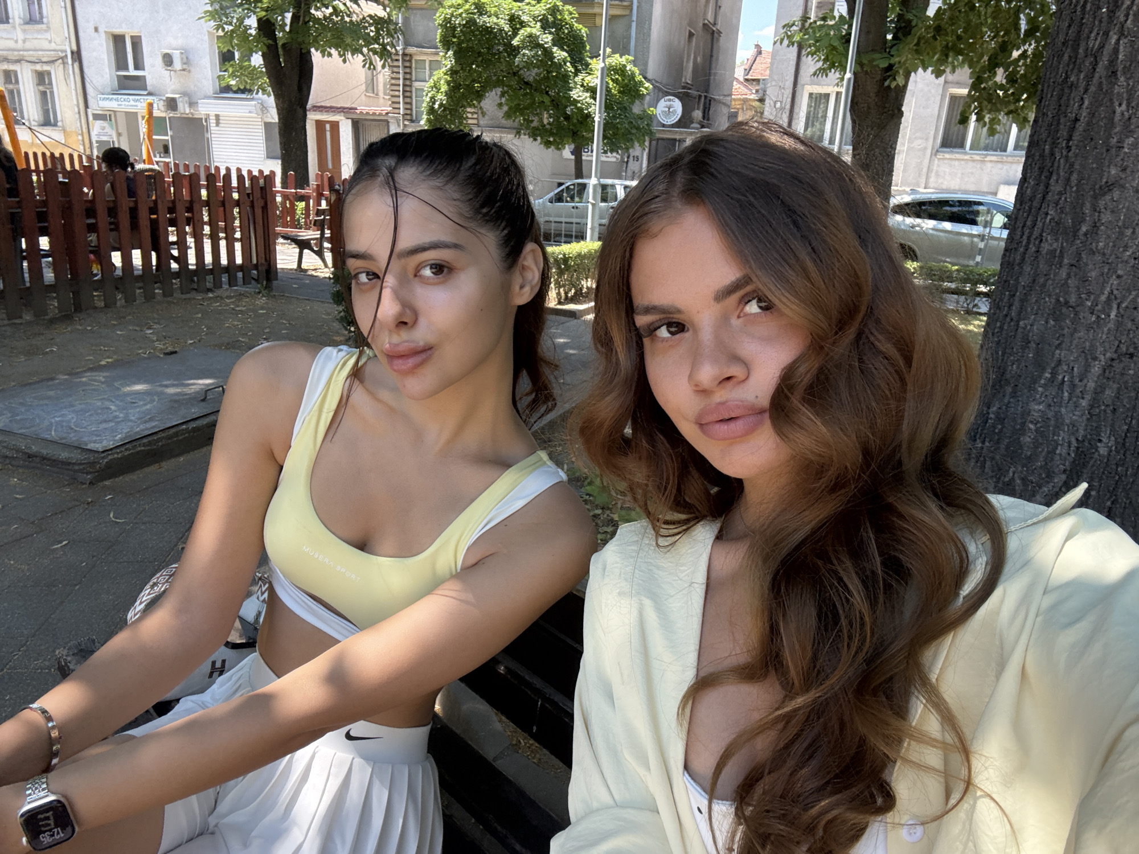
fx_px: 757
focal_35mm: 23
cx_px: 570
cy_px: 427
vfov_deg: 58.9
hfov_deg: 73.9
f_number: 1.9
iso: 50
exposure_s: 1/205
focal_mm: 2.69
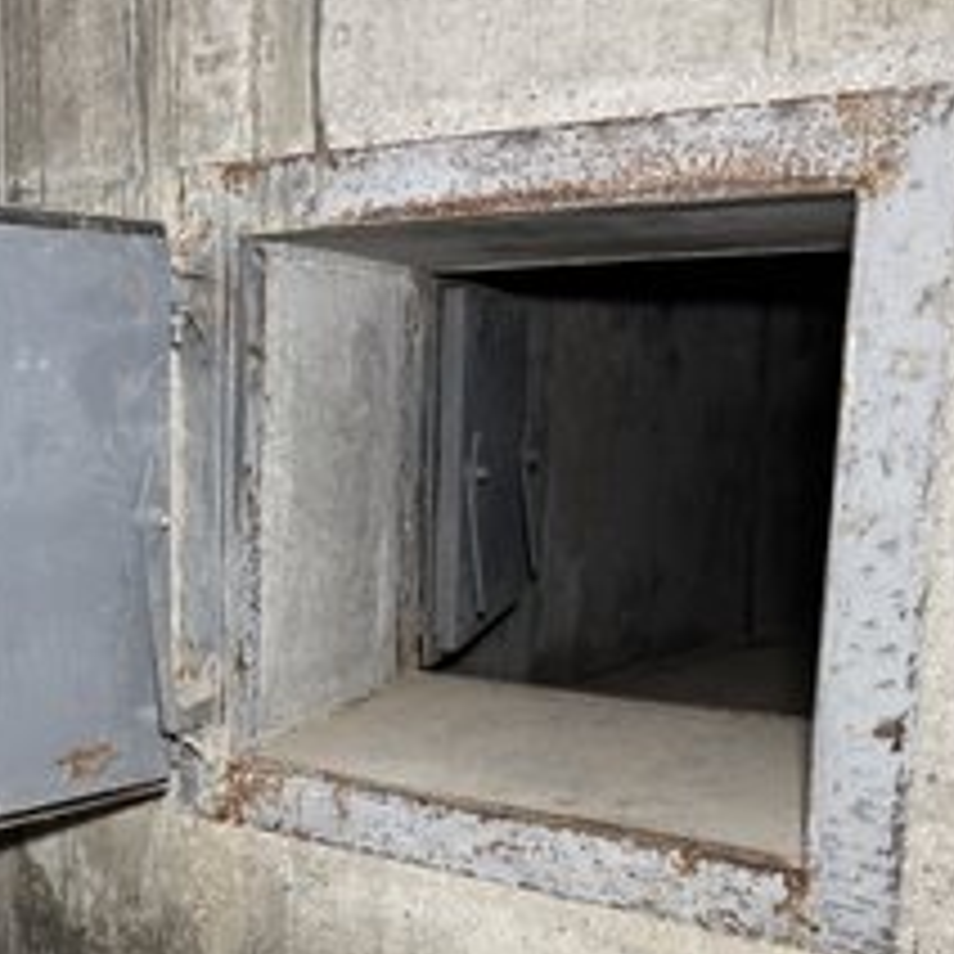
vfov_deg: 41.7
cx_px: 153
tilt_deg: -8.9
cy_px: 567
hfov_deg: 39.7
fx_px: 1247
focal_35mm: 40
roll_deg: +0.1
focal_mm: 6.76
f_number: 1.78
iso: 250
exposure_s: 1/50
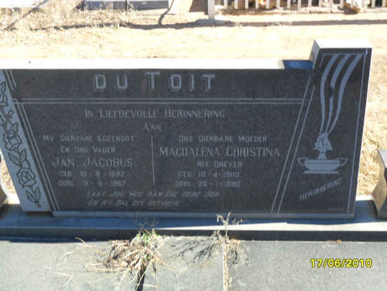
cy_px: 146
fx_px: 582
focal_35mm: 52
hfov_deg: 36.8
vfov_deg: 28.1
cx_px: 194
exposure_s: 1/90
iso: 100
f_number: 5
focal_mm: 9.3
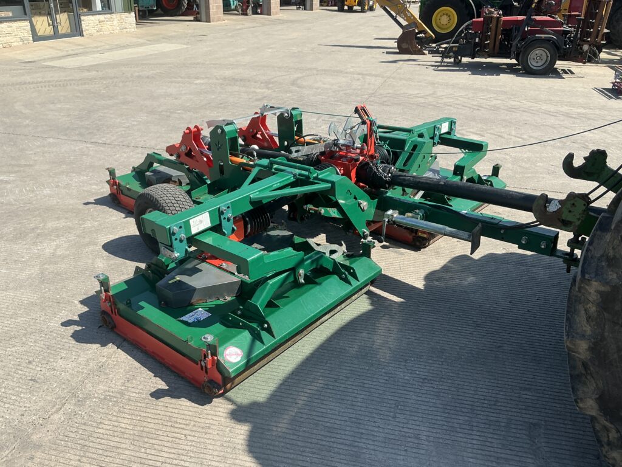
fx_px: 503
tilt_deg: -25.3
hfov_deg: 63.4
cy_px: 234
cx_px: 311
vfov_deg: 49.7
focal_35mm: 28
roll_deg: -2.4
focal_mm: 3
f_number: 1.8
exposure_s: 1/1250
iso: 25
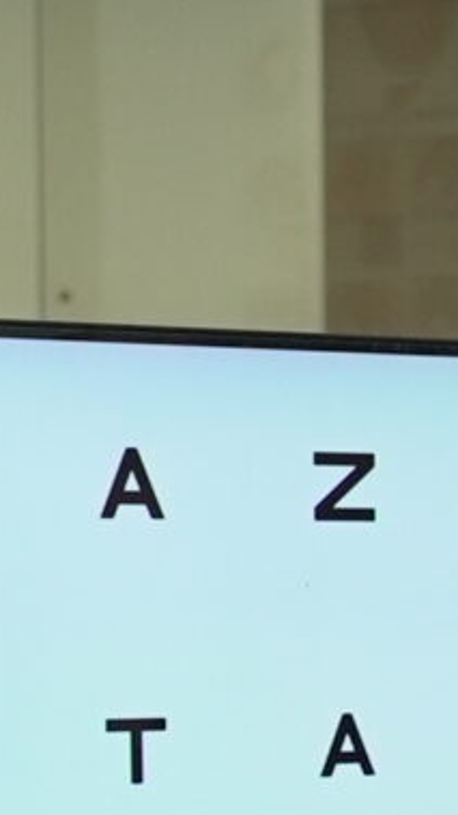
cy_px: 985
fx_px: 4126
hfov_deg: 5.8
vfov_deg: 11.1
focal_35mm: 191
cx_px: 1499
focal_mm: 24
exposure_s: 1/160
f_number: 4
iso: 1000
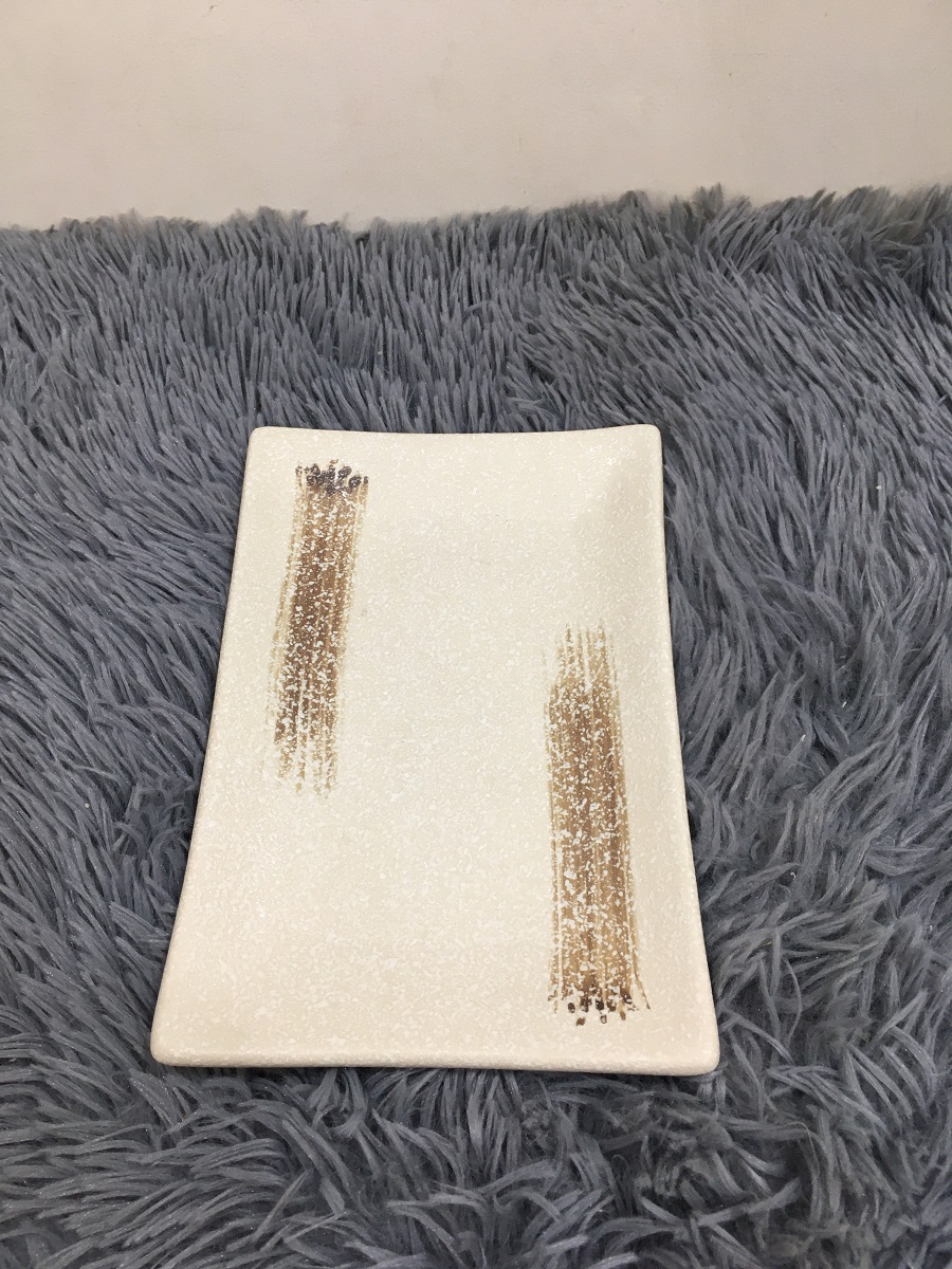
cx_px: 476
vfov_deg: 61.7
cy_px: 634
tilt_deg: -58.3
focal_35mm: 29
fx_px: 1063
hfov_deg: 48.2
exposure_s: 1/33
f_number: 2.2
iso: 80
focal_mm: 4.15
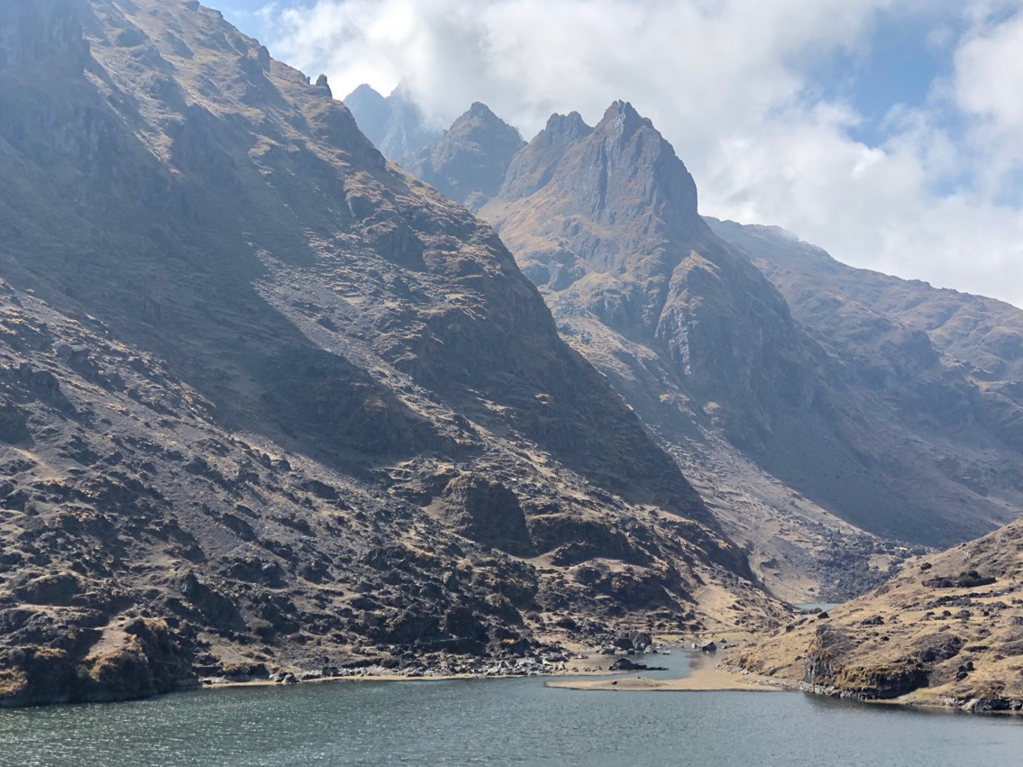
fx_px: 1625
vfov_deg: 26.6
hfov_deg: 34.9
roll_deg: -0.1
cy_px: 372
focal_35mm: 55
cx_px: 537
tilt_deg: +6.2
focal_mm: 6
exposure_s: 1/1066
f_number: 2.4
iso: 16
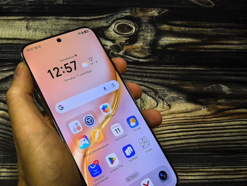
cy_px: 113
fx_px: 214
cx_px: 101
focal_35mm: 30
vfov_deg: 46.5
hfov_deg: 59.6
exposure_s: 1/50
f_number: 2.2
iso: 125
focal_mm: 1.95
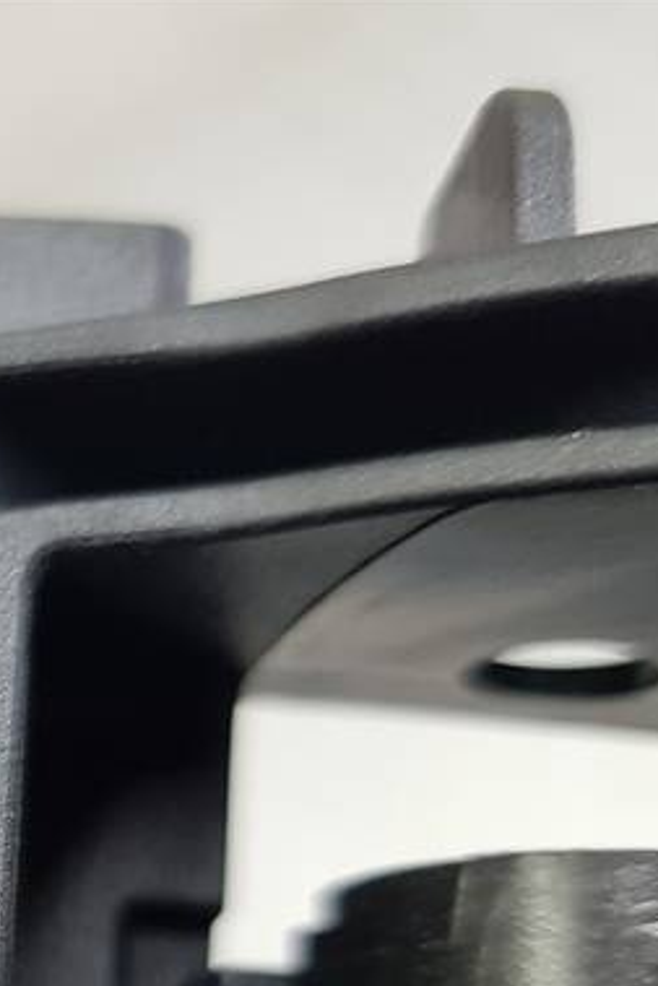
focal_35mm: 73
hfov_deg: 16.1
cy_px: 989
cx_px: -489
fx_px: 1999
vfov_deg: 26.2
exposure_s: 1/100
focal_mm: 4.2
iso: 160
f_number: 1.7
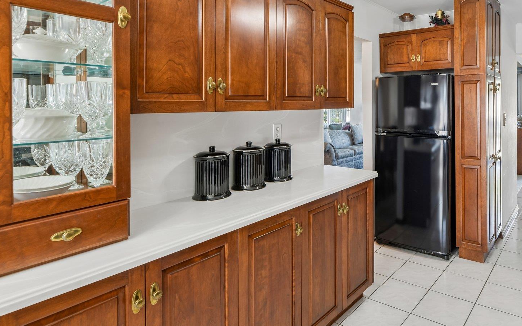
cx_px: 366
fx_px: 327
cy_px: 102
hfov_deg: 73.7
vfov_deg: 51.7
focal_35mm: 23
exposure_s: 1/10
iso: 250
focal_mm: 16
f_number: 9
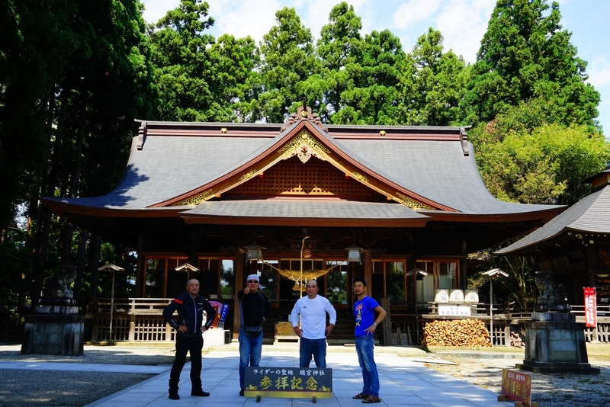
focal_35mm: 35
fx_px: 593
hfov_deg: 54.4
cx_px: 305
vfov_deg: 37.9
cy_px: 204
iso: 100
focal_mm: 35
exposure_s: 1/100
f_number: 8
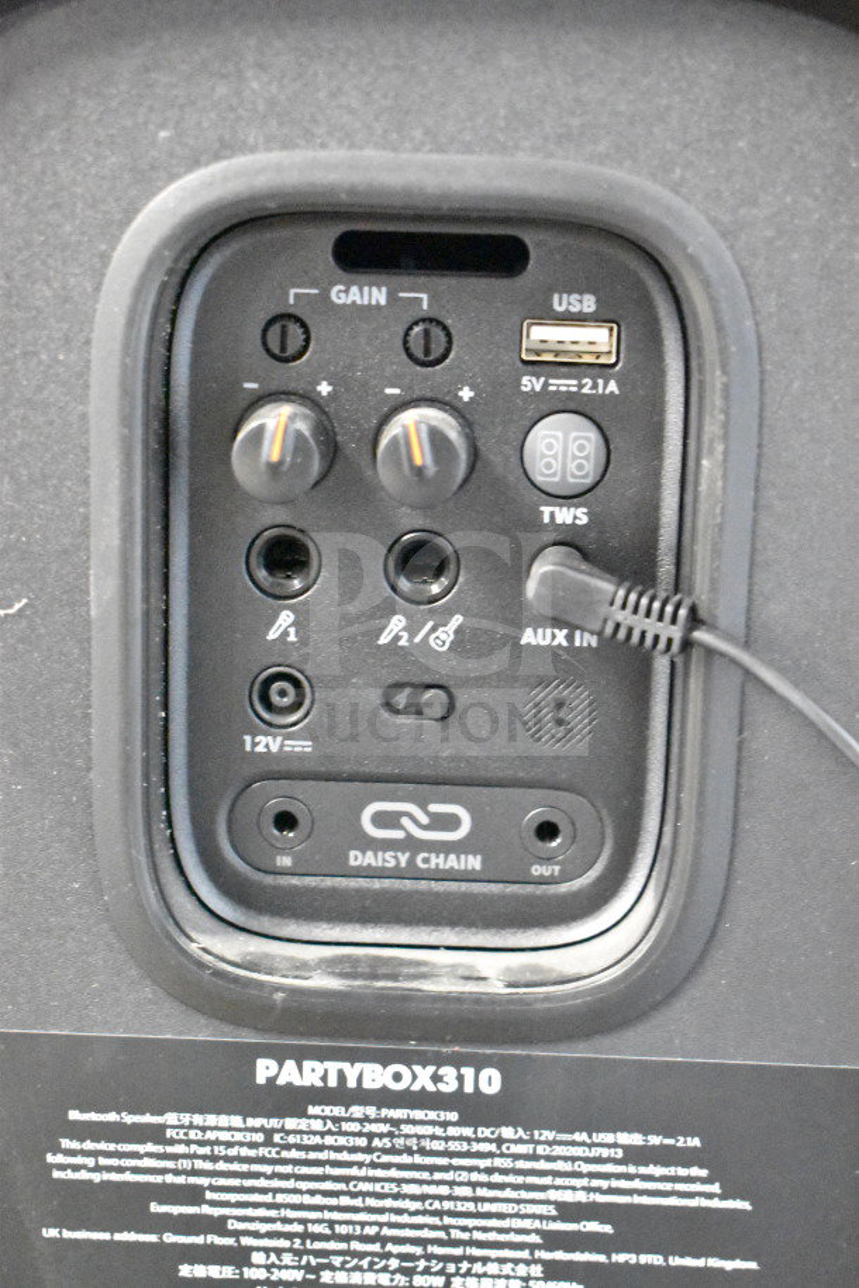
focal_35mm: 68
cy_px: 644
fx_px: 2416
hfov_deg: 20.2
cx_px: 430
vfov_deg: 29.9
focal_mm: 45
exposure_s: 1/30
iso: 25600
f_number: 5
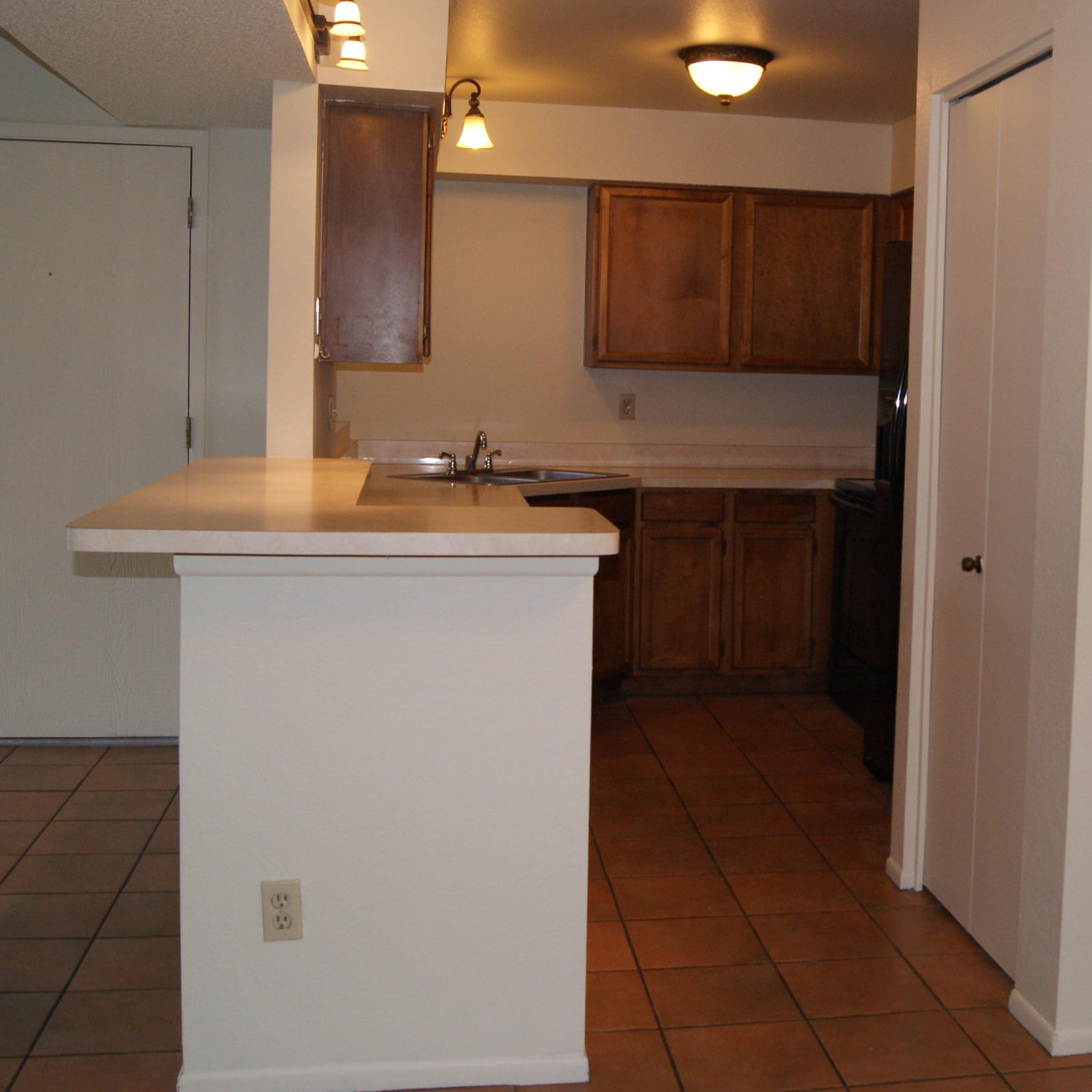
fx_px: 1463
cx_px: 739
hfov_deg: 40.4
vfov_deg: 40.8
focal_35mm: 41
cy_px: 454
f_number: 5.6
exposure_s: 1/60
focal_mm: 18
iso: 400
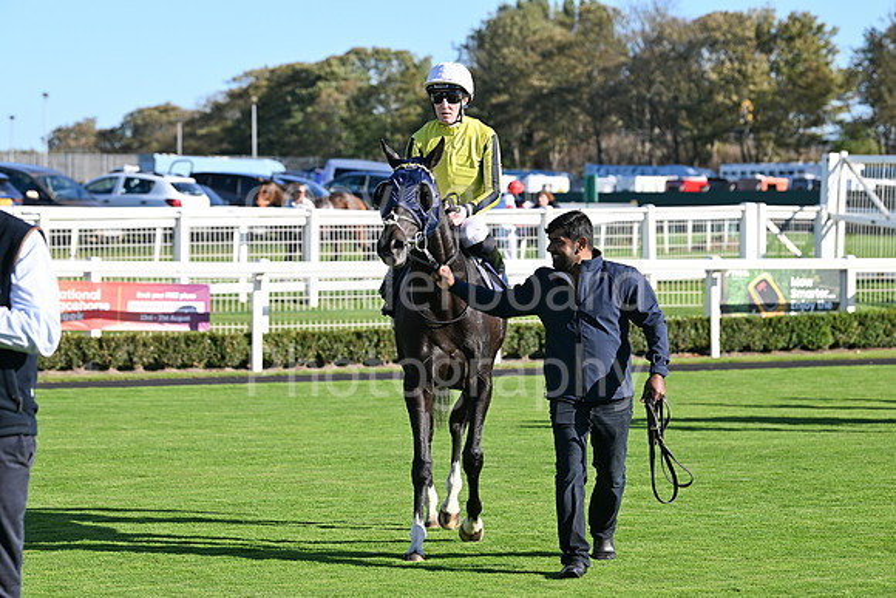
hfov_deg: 15.2
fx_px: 3361
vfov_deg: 10.2
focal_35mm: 135
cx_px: 448
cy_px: 299
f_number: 5.6
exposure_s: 1/1600
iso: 400
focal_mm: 135
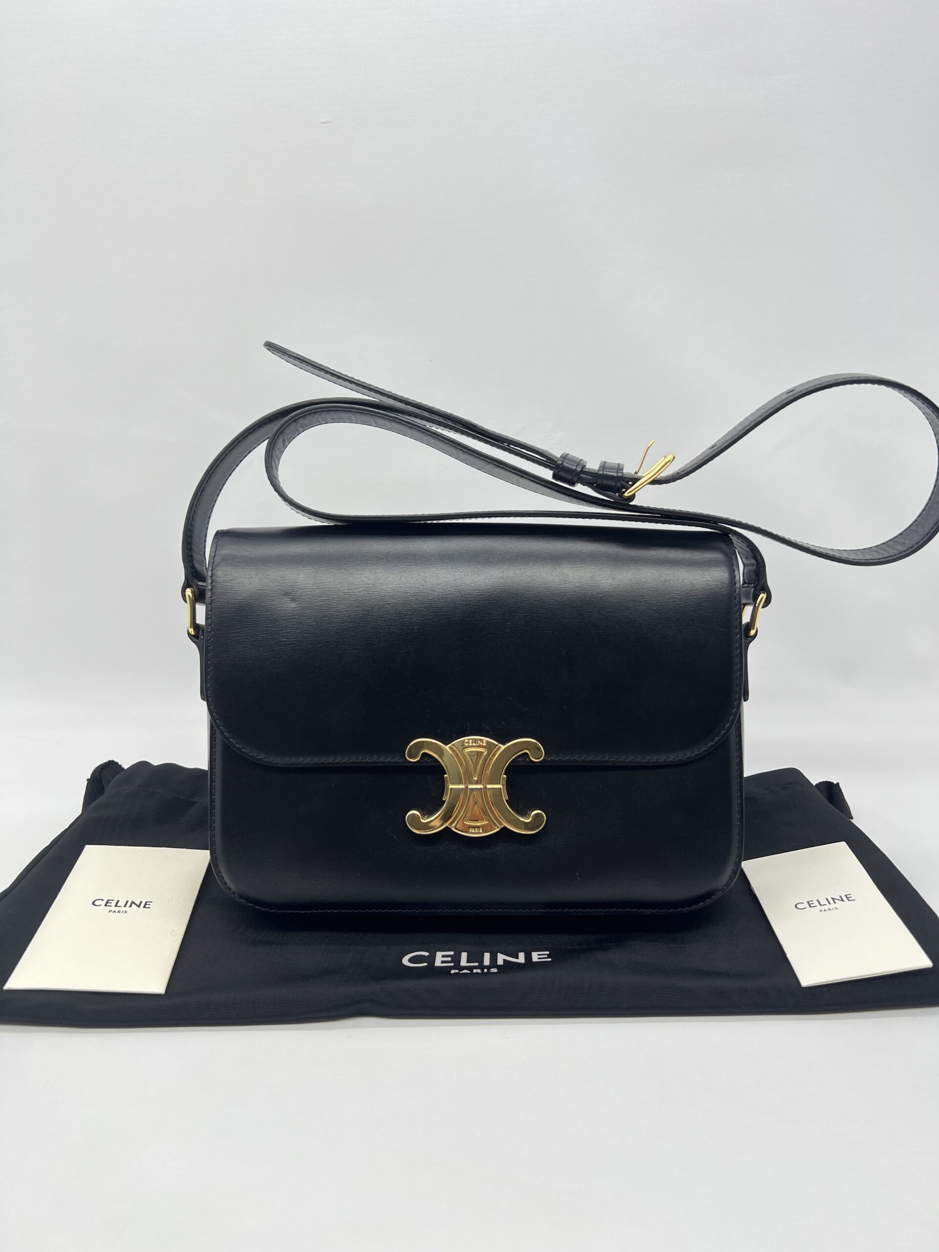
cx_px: 470
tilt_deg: -16.4
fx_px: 940
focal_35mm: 26
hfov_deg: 53.1
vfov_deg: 67.3
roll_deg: -0.2
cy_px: 626
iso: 40
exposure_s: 1/171
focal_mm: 5.7
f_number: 1.5
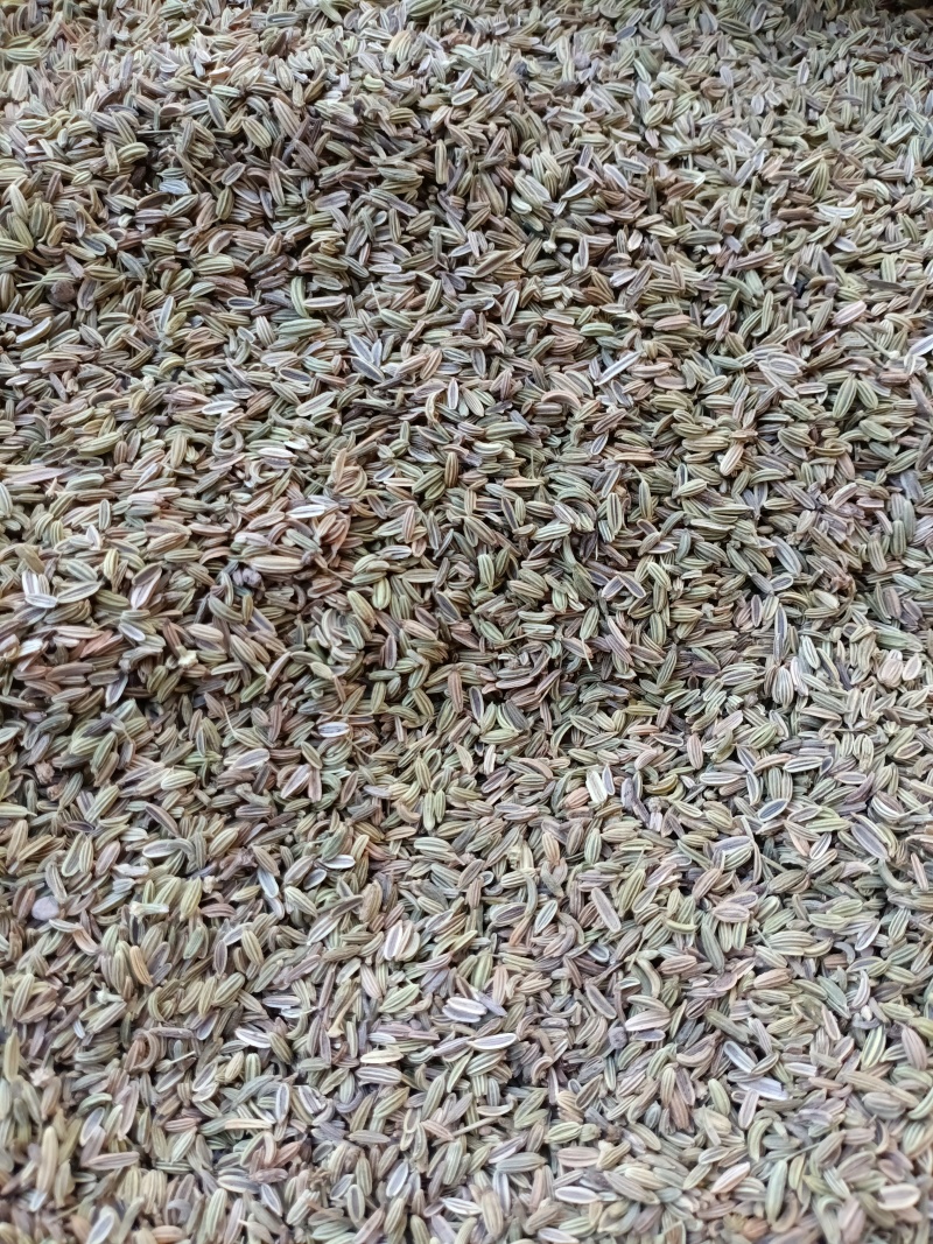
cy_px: 622
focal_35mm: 26
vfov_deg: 67.3
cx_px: 466
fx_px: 935
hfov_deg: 53.1
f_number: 1.8
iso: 198
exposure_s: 1/120
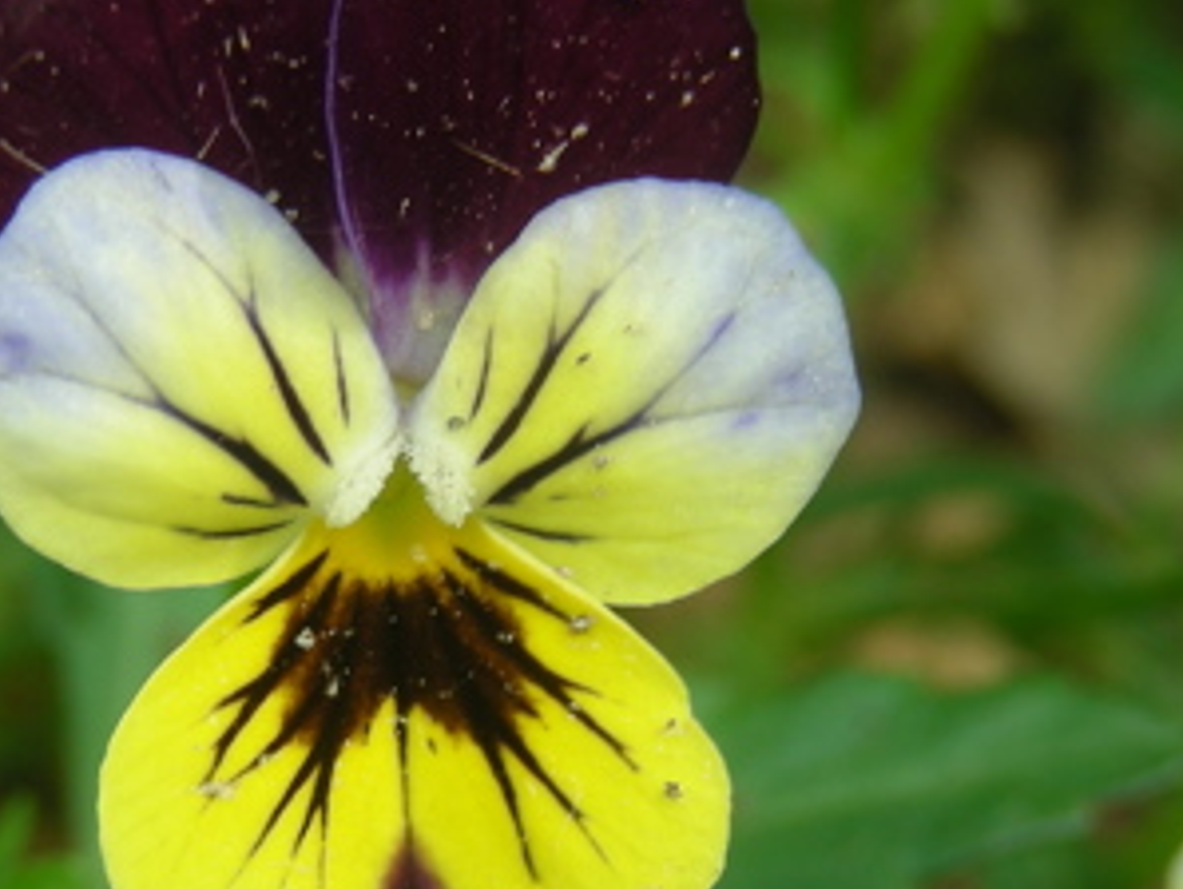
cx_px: 377
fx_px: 3010
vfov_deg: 16.7
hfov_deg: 22.1
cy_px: 651
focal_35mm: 88
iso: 50
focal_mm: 6.8
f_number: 3.5
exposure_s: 1/51.7
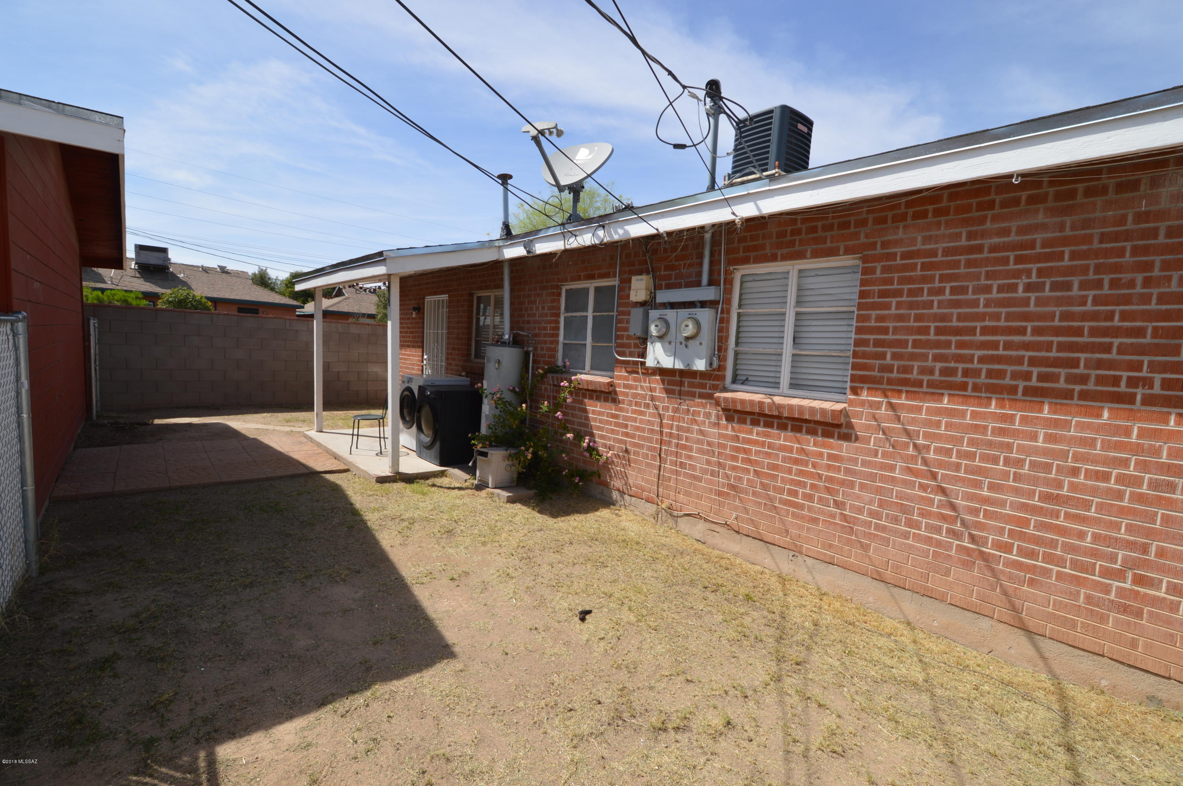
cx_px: 592
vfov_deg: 77.2
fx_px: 492
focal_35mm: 15
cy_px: 393
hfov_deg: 100.4
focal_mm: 10
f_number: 9
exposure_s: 1/200
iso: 100
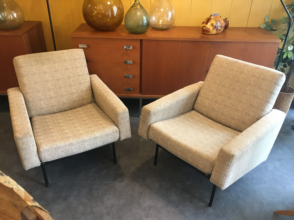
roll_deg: -1.1
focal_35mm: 29
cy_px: 110
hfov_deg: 61.7
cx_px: 147
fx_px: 246
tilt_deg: -31.6
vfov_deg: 48.2
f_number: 2.2
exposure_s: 1/33
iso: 160
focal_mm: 4.15
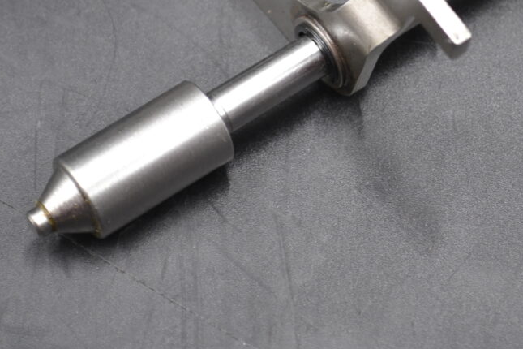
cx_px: 331
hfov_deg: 15.3
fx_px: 1947
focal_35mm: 134
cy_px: 45
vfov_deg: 10.2
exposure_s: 1/25
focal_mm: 48
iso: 400
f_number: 5.6
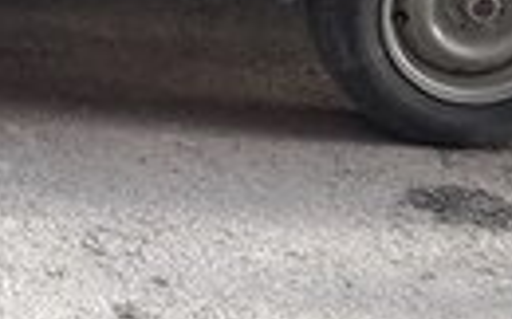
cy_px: -81
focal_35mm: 145
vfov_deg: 8.9
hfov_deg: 13.9
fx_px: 2022
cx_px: -161
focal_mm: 3.6
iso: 80
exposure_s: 1/100
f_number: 1.9
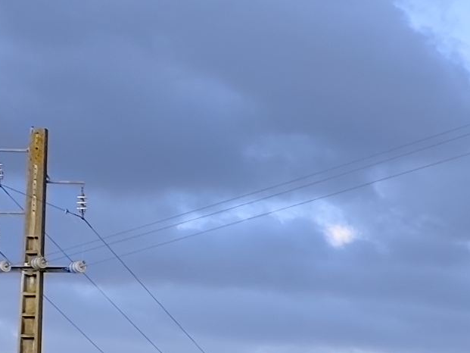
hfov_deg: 12.4
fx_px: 2051
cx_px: 733
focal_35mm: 151
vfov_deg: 9.7
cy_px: 431
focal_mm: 6.19
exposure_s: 1/248
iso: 50
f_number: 1.65
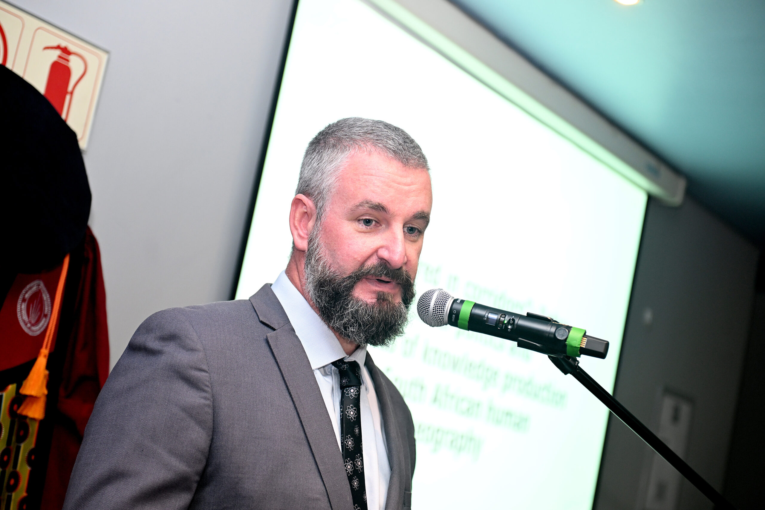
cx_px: 382
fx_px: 1487
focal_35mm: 70
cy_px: 255
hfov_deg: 28.8
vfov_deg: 19.5
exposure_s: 1/100
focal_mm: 70
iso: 1000
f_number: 2.8
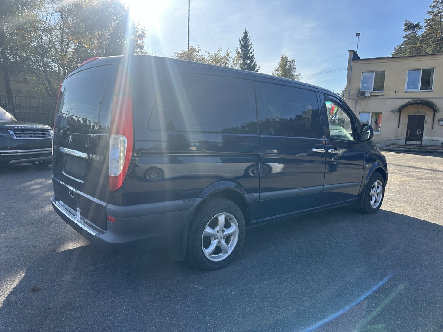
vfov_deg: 56.8
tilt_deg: -7.7
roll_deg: -2.2
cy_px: 166
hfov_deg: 71.6
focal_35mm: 24
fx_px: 307
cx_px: 222
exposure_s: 1/2110
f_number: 1.78
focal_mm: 6.86
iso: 80
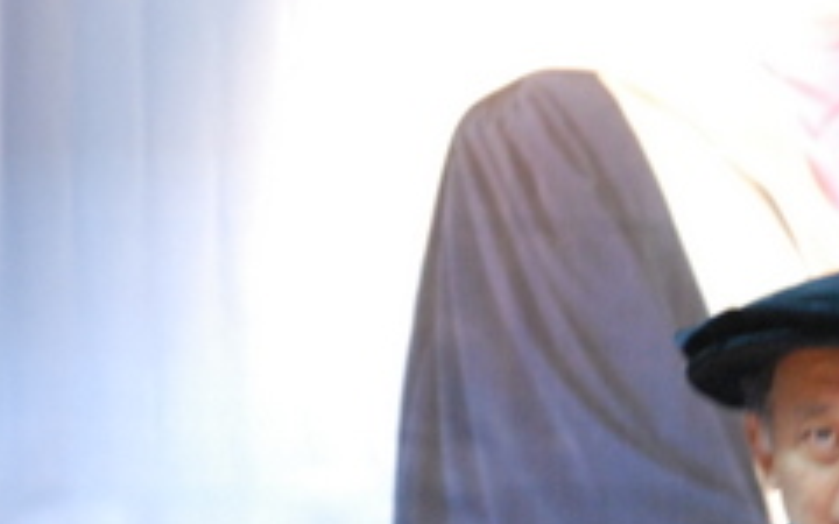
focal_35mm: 817
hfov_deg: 2.6
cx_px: 912
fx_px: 18681
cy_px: 568
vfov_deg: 1.6
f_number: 3.5
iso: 1600
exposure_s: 1/15
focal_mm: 200
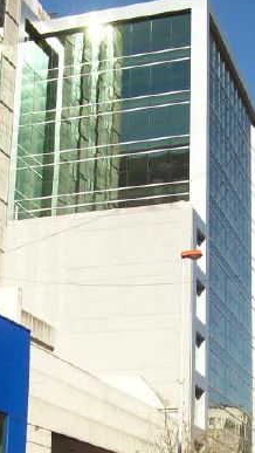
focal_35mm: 81
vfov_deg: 25.7
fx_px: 973
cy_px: 369
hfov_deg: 14.9
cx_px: 140
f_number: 4.8
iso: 80
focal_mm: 6
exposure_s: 1/613
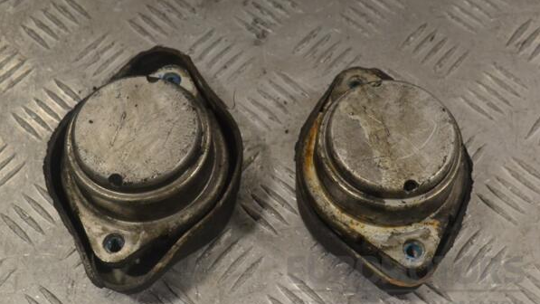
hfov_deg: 34.9
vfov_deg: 20.1
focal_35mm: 60
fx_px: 859
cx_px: 270
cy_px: 149
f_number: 10
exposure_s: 1/400
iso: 3200
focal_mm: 38
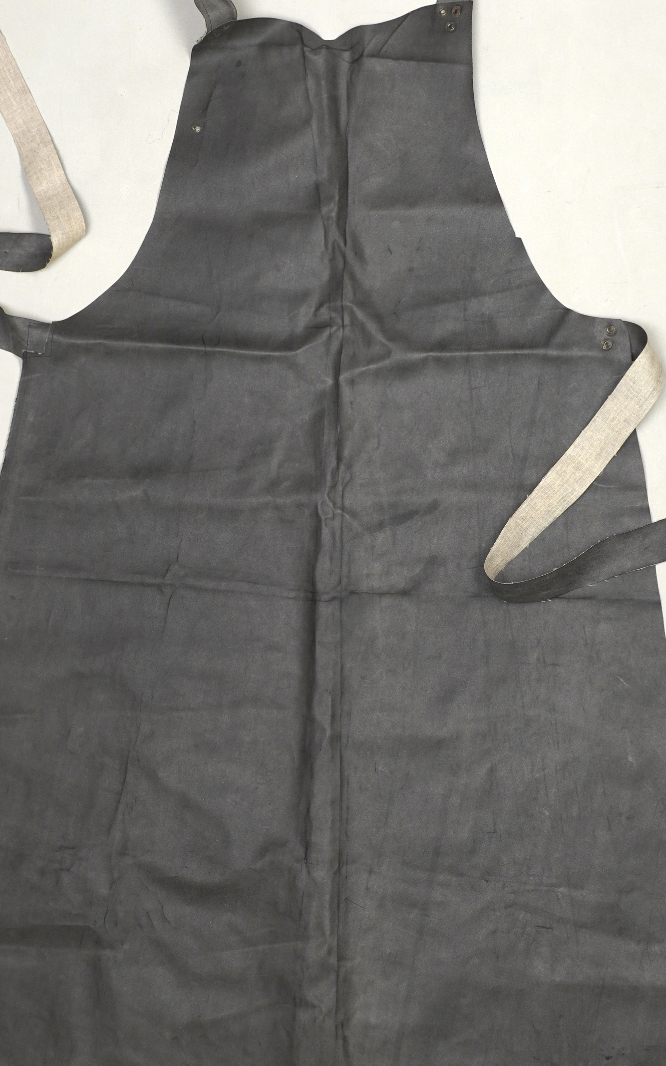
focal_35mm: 66
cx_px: 326
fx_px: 1917
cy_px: 522
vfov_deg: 31.1
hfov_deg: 19.7
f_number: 6.3
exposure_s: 1/100
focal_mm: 32
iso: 400
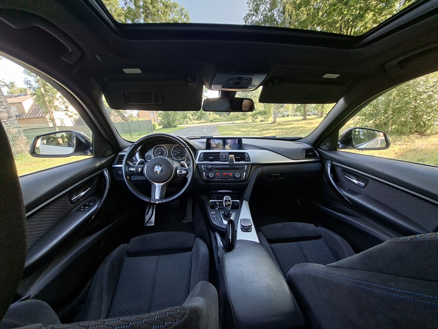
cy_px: 164
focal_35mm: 13
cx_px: 219
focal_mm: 1.74
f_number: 2.2
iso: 50
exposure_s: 1/40
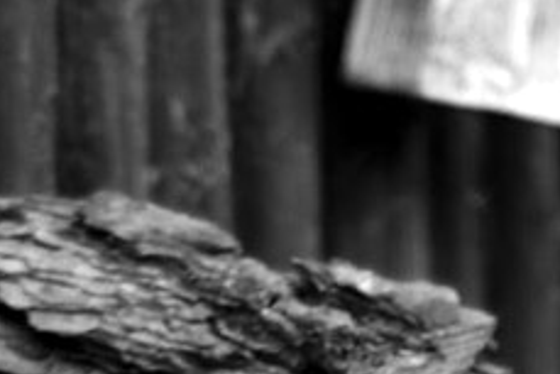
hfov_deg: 3.9
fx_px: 8172
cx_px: -15
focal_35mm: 525
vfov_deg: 2.6
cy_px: 1226
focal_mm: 50
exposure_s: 1/100
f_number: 1.8
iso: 100
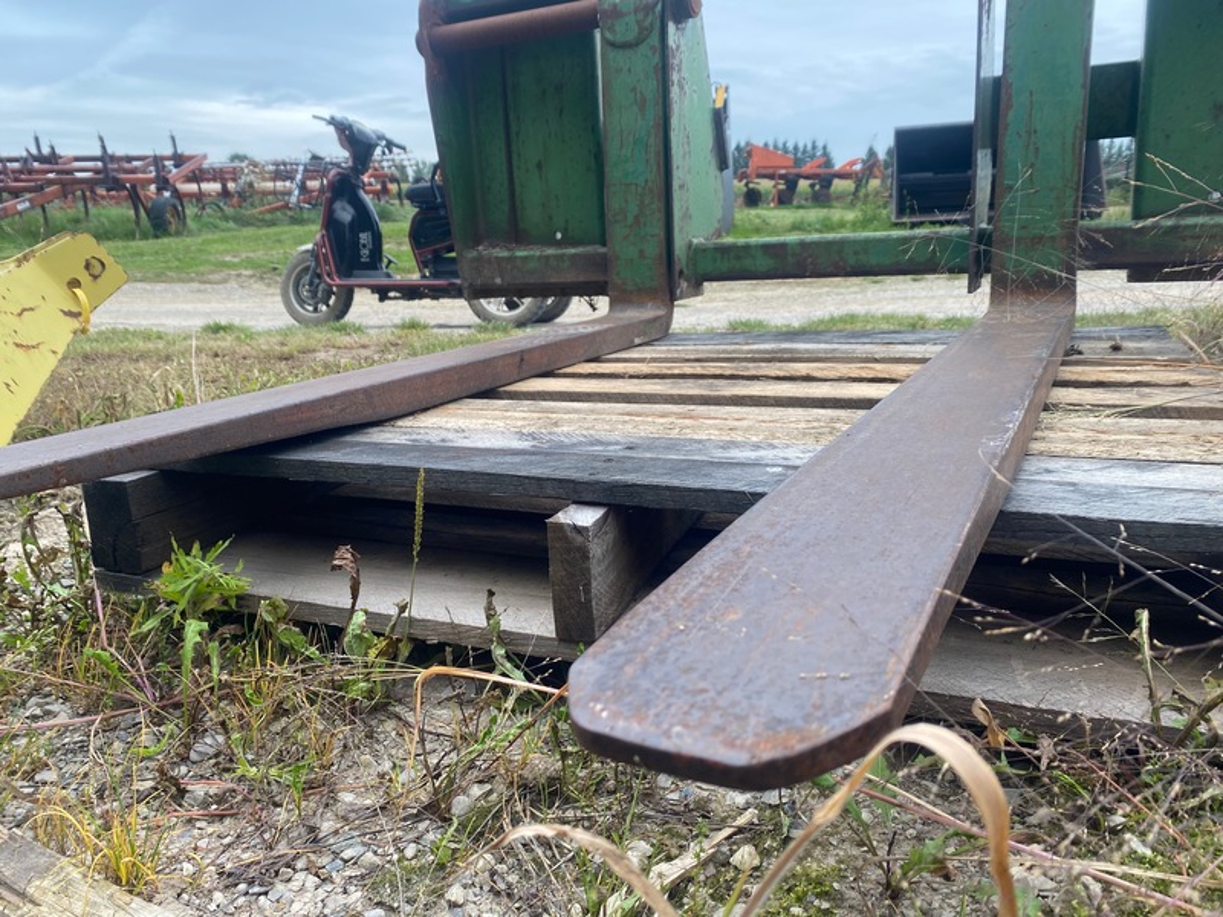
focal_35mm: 26
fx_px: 919
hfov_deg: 67.3
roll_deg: -0.9
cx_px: 612
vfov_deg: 53.1
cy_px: 458
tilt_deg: -14.5
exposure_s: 1/263
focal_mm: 4.25
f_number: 1.8
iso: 32
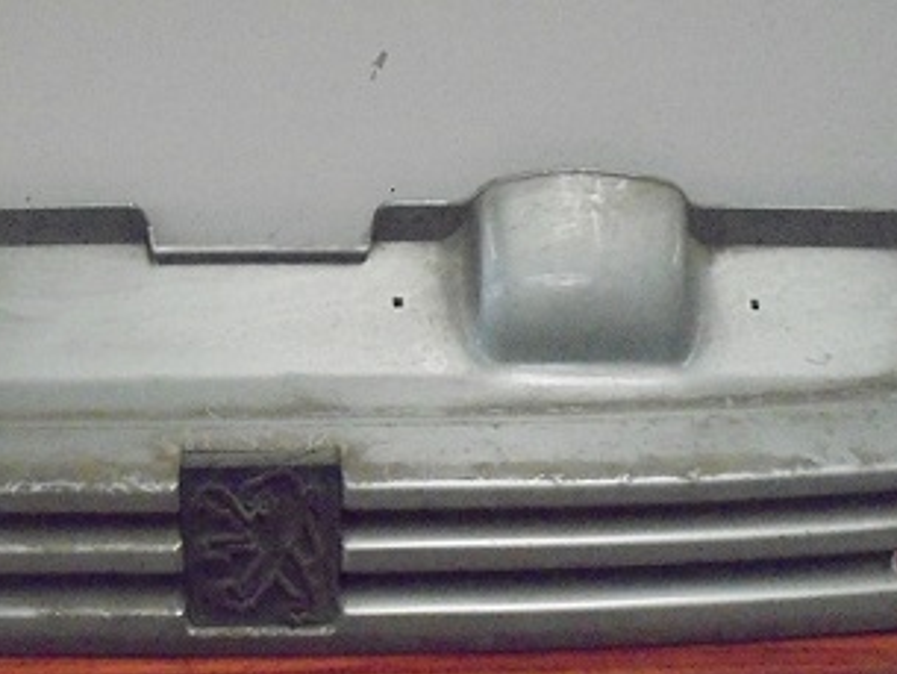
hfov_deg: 39.7
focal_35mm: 47
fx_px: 1218
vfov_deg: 30.6
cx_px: 269
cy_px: 462
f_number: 3.5
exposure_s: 1/250
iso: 1600
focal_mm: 4.6
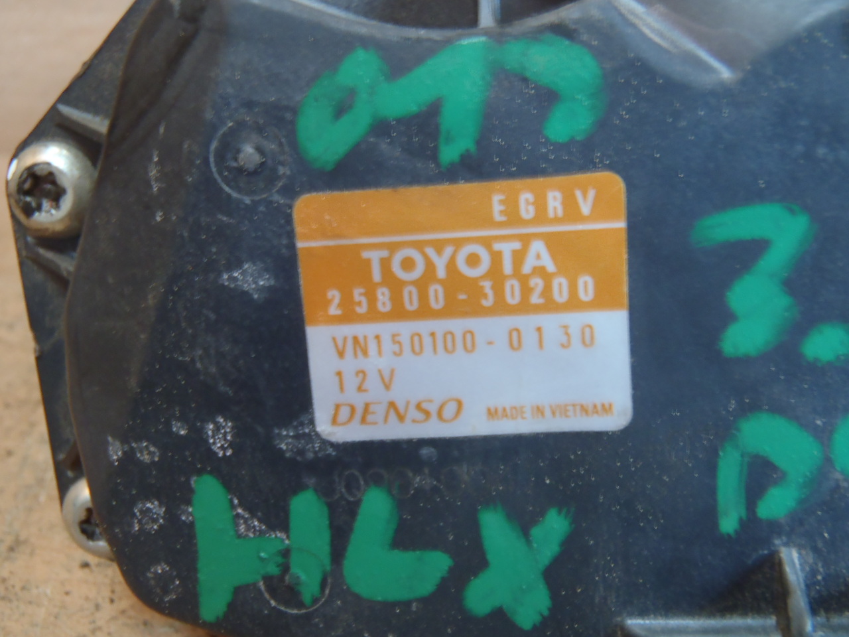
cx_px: 424
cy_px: 318
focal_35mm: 37
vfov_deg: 38.7
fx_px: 907
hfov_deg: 50.1
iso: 200
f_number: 4.7
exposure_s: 1/6
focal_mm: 6.64
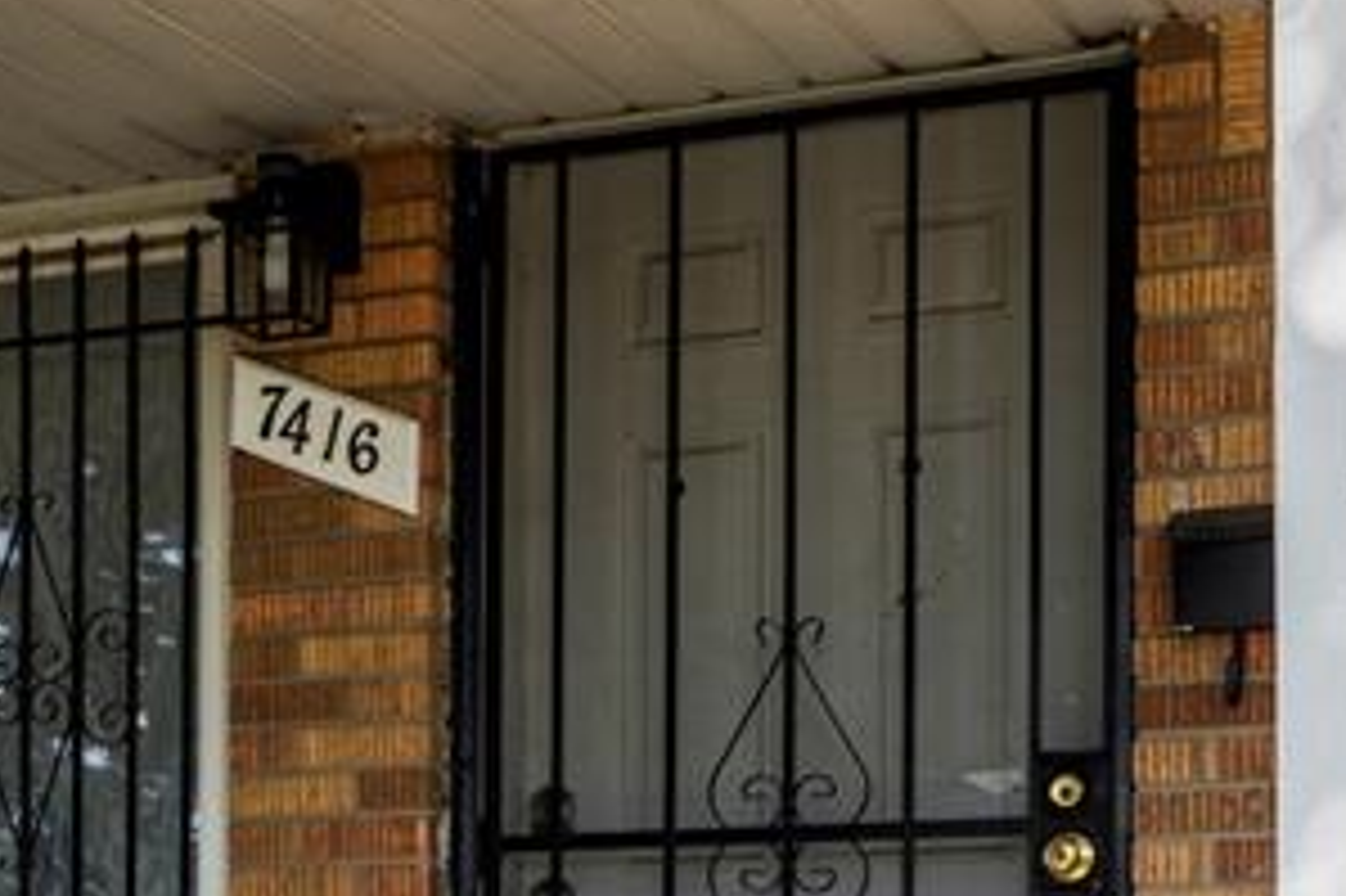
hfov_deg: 22.3
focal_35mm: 89
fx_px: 3326
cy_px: 1139
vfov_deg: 14.7
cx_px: 113
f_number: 8
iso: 100
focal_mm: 26
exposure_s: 1/50
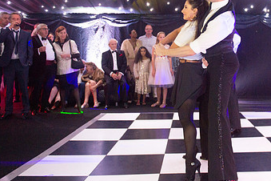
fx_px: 309
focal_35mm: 41
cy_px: 49
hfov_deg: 45.8
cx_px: 203
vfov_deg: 32.1
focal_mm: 24
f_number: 2.8
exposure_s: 1/40
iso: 2000
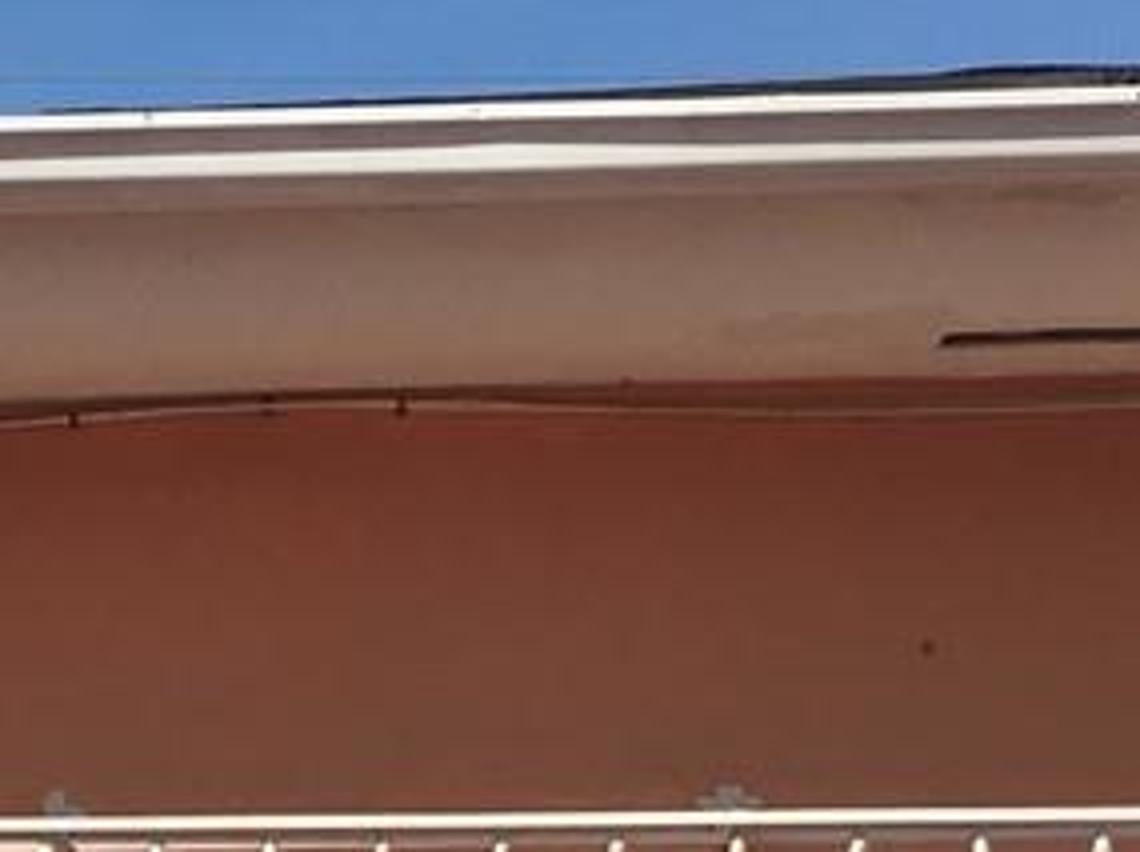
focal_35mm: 163
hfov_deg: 11.3
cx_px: -864
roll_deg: -0.4
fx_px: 5361
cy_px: 1112
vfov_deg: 8.9
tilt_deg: +4.5
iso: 25
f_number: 2.2
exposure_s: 1/1923
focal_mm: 4.15
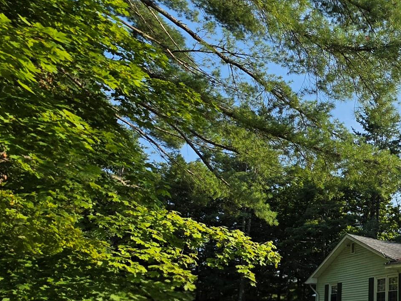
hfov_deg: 55.7
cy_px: 208
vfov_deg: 48.6
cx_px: 354
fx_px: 324
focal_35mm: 28
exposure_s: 1/5000
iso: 32
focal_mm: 2.2
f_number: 1.9
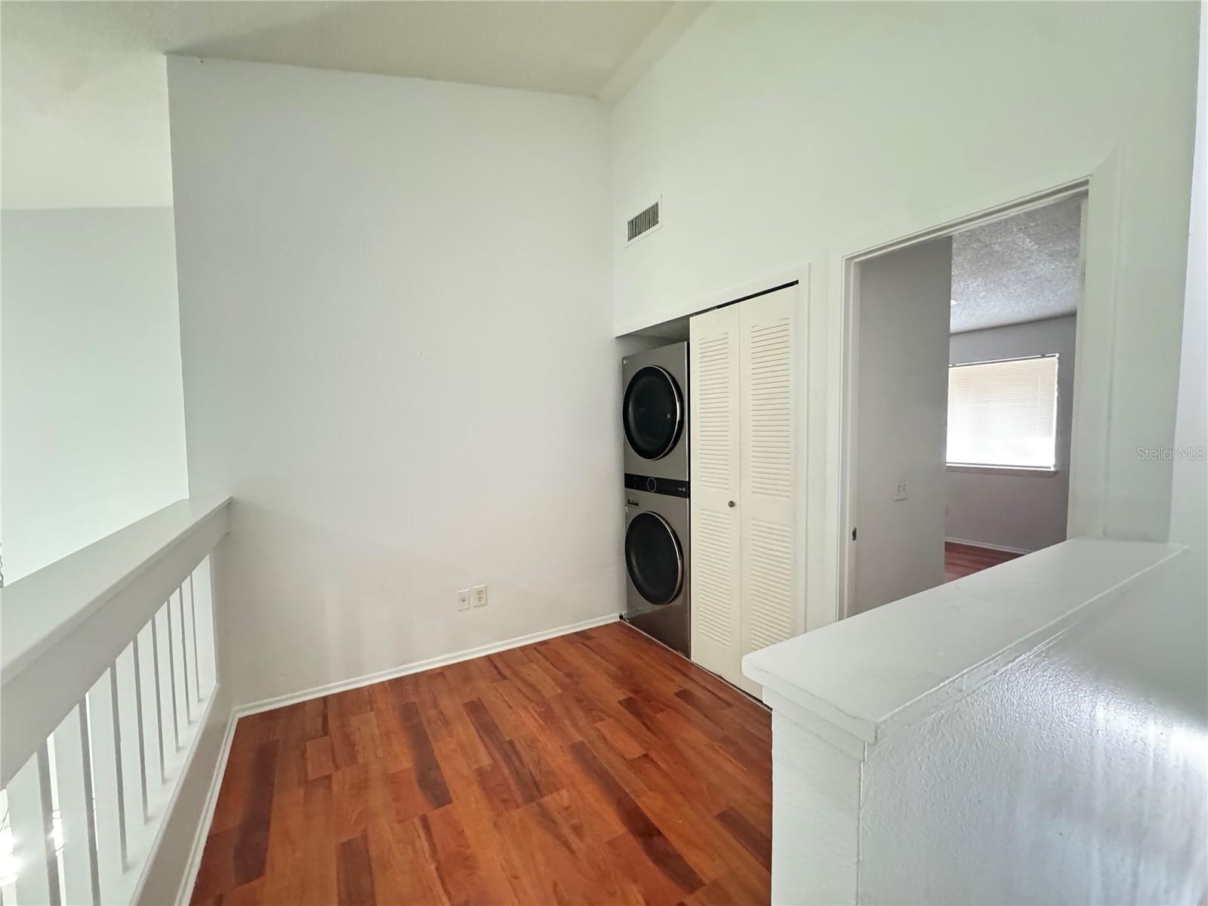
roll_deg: +1.0
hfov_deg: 102.1
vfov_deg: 85.7
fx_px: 489
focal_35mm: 14
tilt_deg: -3.2
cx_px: 604
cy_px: 453
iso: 1250
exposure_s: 1/60
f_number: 2.2
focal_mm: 2.22
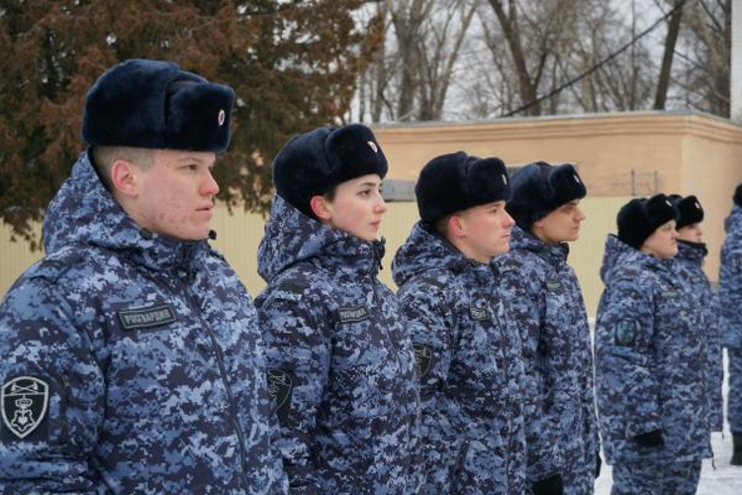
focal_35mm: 64
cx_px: 371
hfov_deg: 31.2
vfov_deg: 21.1
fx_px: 1329
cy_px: 248
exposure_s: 1/160
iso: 320
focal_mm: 43
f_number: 5
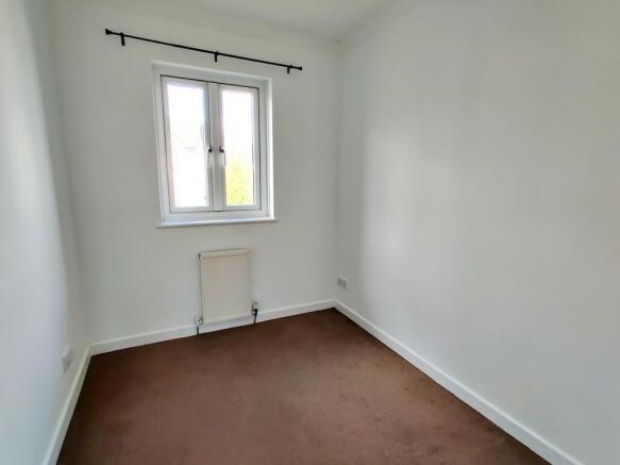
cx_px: 310
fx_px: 233
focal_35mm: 13
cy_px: 232
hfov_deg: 106.2
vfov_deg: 89.9
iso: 250
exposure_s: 1/50
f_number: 2.2
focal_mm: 2.25
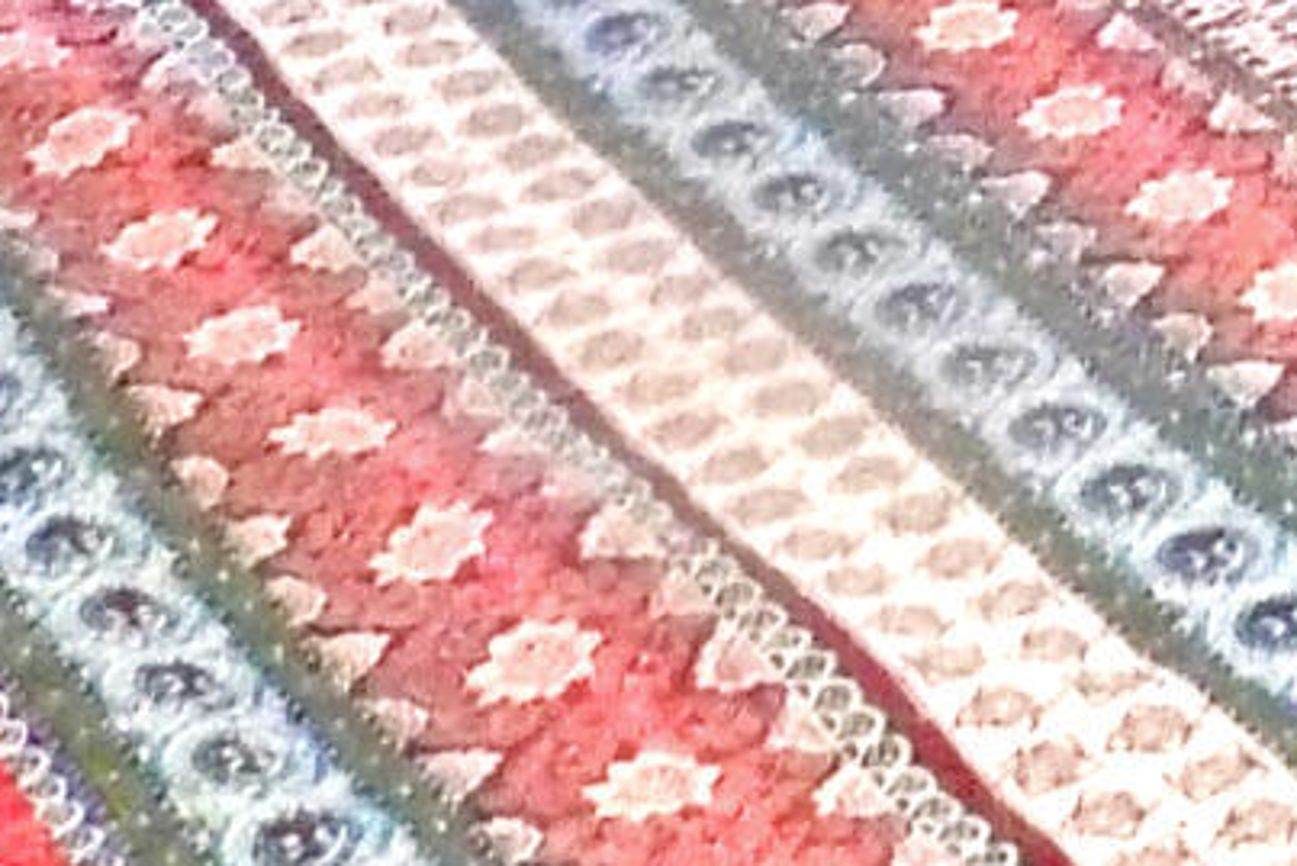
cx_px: 2462
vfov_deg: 6.8
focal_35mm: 178
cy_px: -1970
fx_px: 6415
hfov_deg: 10.7
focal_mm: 4
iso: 400
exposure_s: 1/6
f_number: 3.1
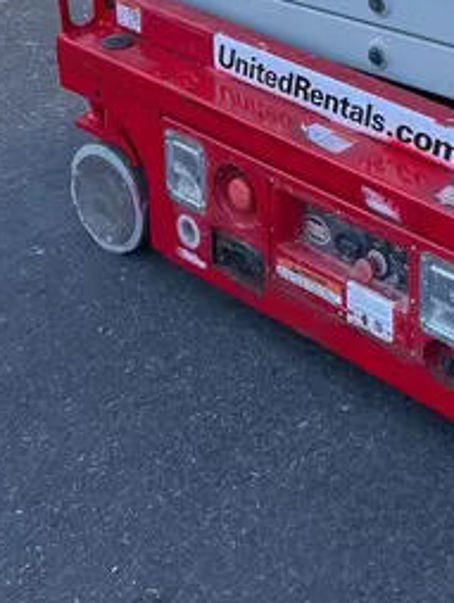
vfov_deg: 22.7
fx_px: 1309
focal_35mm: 75
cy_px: -217
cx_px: 547
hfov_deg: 18.6
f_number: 1.6
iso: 50
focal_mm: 5.1
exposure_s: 1/331
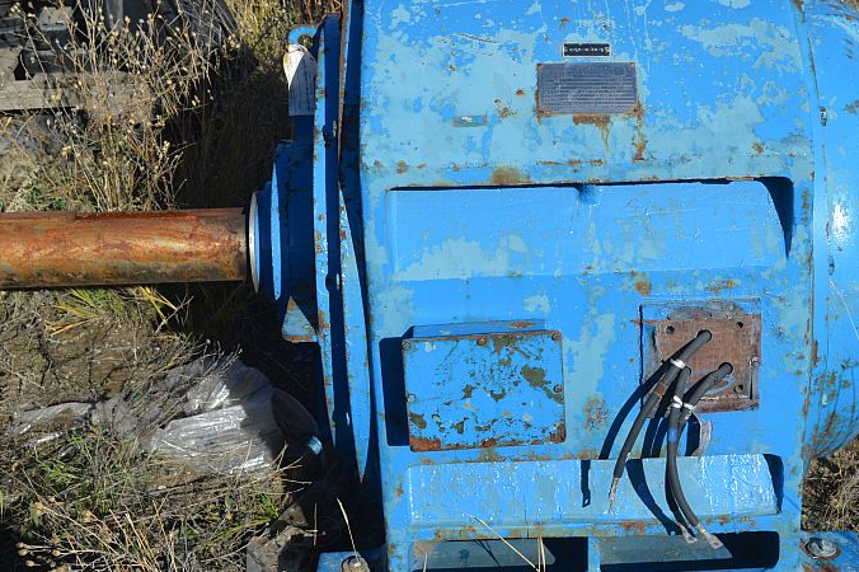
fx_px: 1639
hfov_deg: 29.2
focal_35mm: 69
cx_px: 558
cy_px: 224
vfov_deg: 19.8
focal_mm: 31
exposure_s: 1/320
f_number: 9
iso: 100
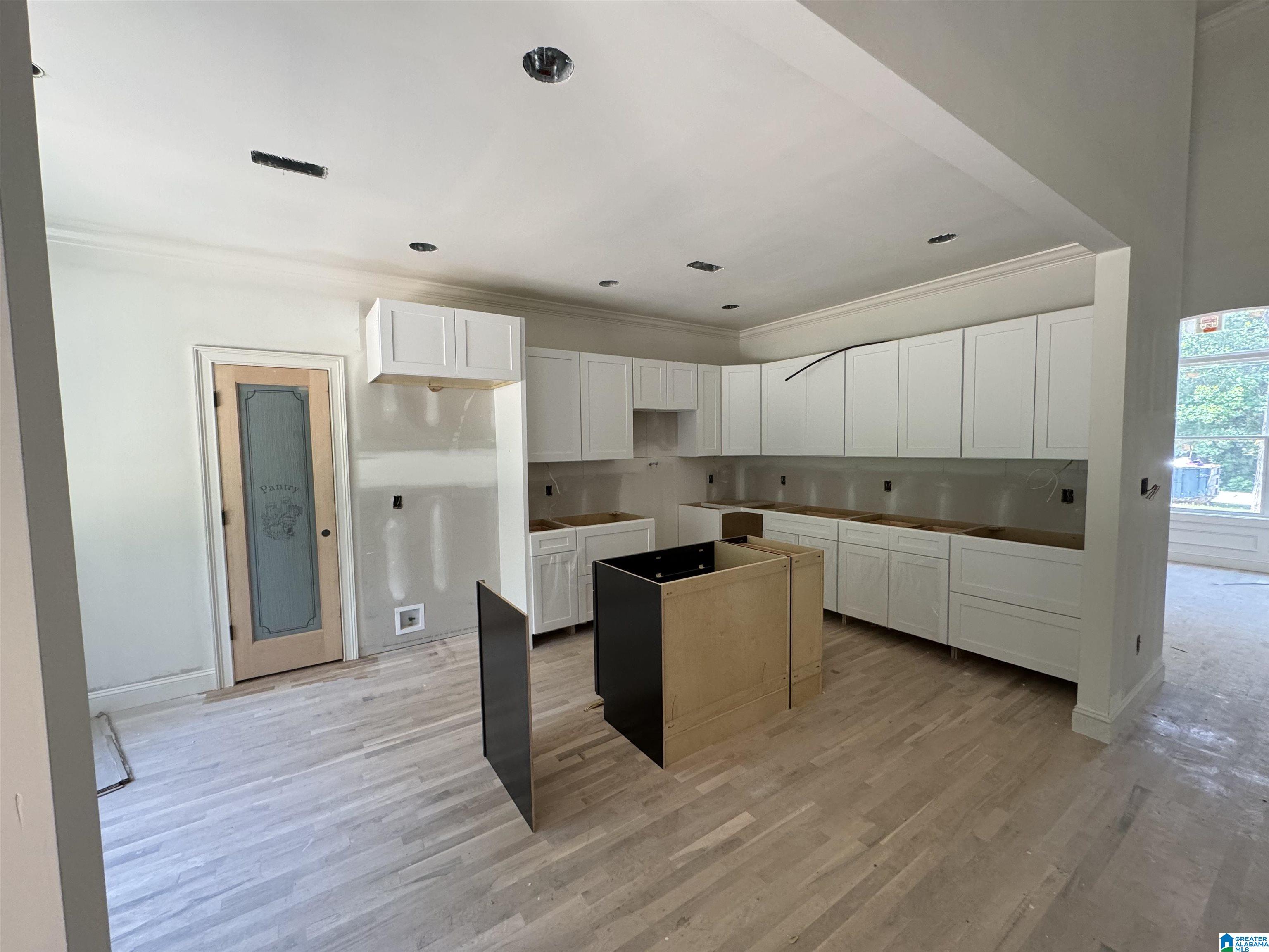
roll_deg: +0.7
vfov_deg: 85.7
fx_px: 513
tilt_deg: -4.3
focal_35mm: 14
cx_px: 634
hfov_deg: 102.1
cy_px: 476
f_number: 2.2
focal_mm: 2.22
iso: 200
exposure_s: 1/99
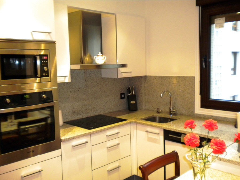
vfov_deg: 40.7
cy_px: 90
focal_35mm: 35
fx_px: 243
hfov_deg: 52.6
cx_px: 120
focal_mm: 6.3
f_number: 3.1
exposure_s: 1/30
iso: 400
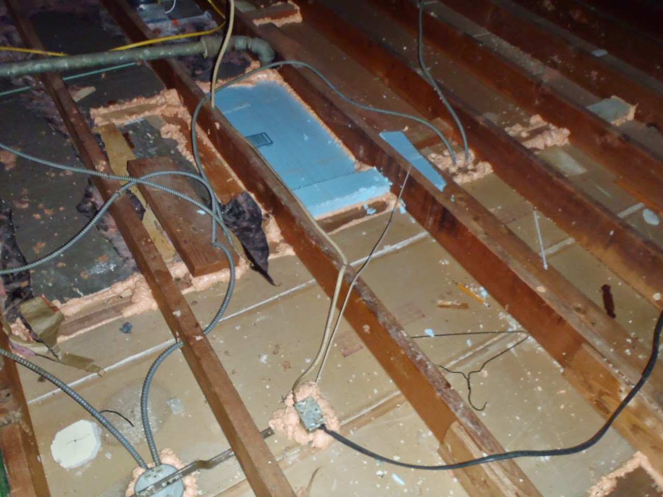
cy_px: 248
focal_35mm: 28
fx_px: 536
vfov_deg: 49.7
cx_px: 332
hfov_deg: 63.4
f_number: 3.9
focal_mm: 5
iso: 200
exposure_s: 1/30
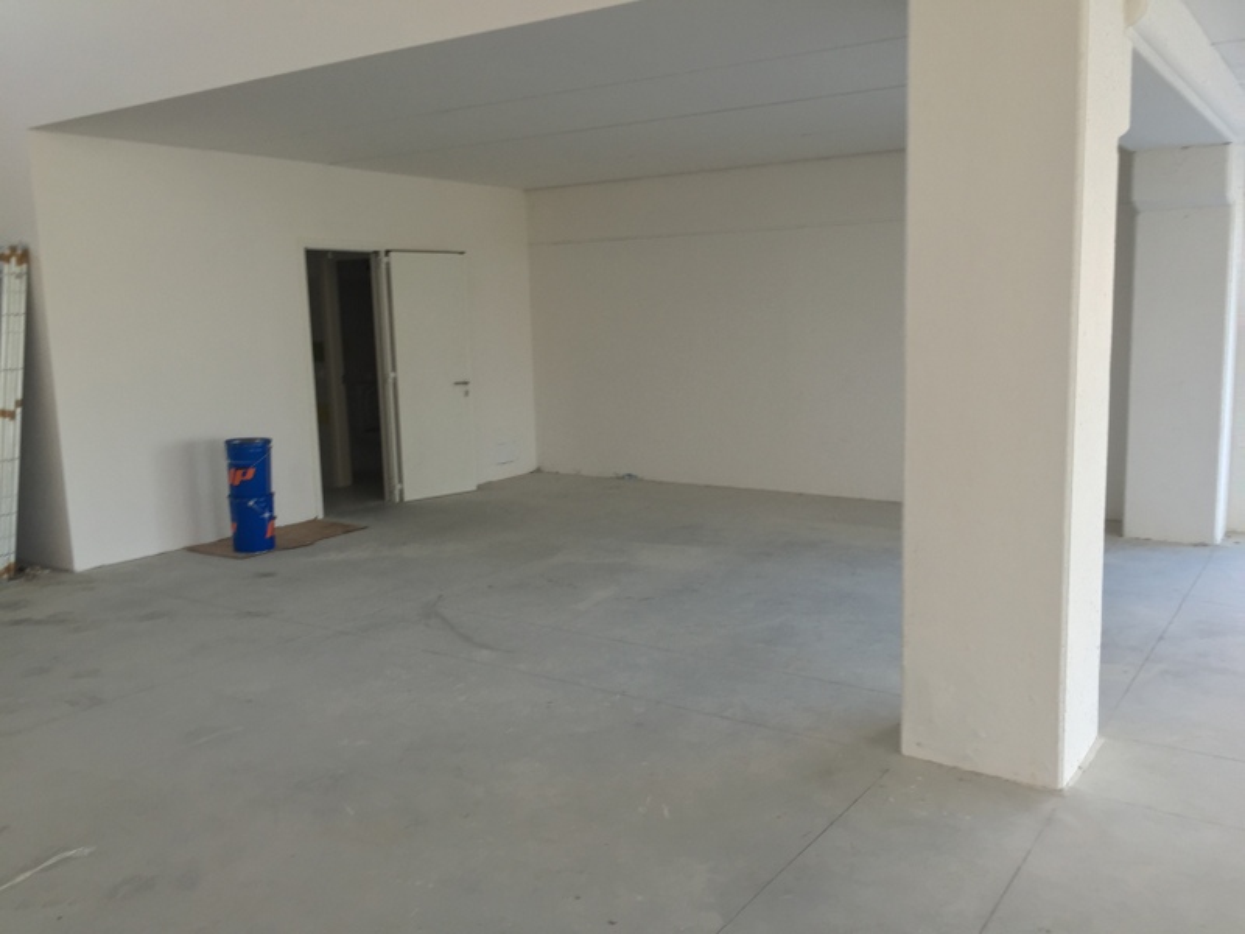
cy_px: 467
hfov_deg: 61.7
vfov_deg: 48.2
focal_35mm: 29
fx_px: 1043
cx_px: 622
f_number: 2.2
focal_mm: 4.15
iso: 32
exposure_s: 1/40
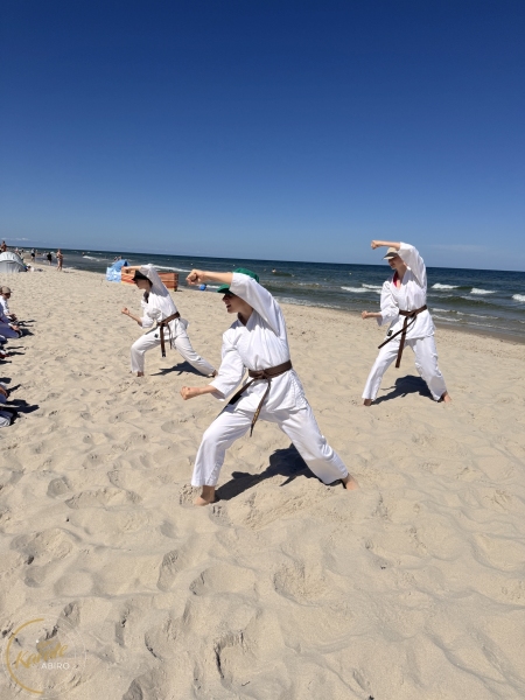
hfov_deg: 56.8
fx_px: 485
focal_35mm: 24
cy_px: 350
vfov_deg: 71.6
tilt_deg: -10.6
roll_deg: -4.1
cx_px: 262
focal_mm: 6.76
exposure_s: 1/12346
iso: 80
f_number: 1.78
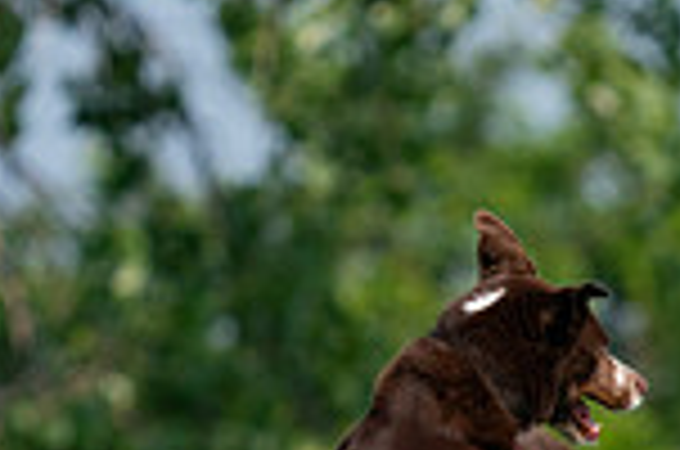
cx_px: 806
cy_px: 776
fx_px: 25201
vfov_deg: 1.0
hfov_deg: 1.5
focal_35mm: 1337
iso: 1250
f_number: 6.3
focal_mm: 347
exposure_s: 1/4000
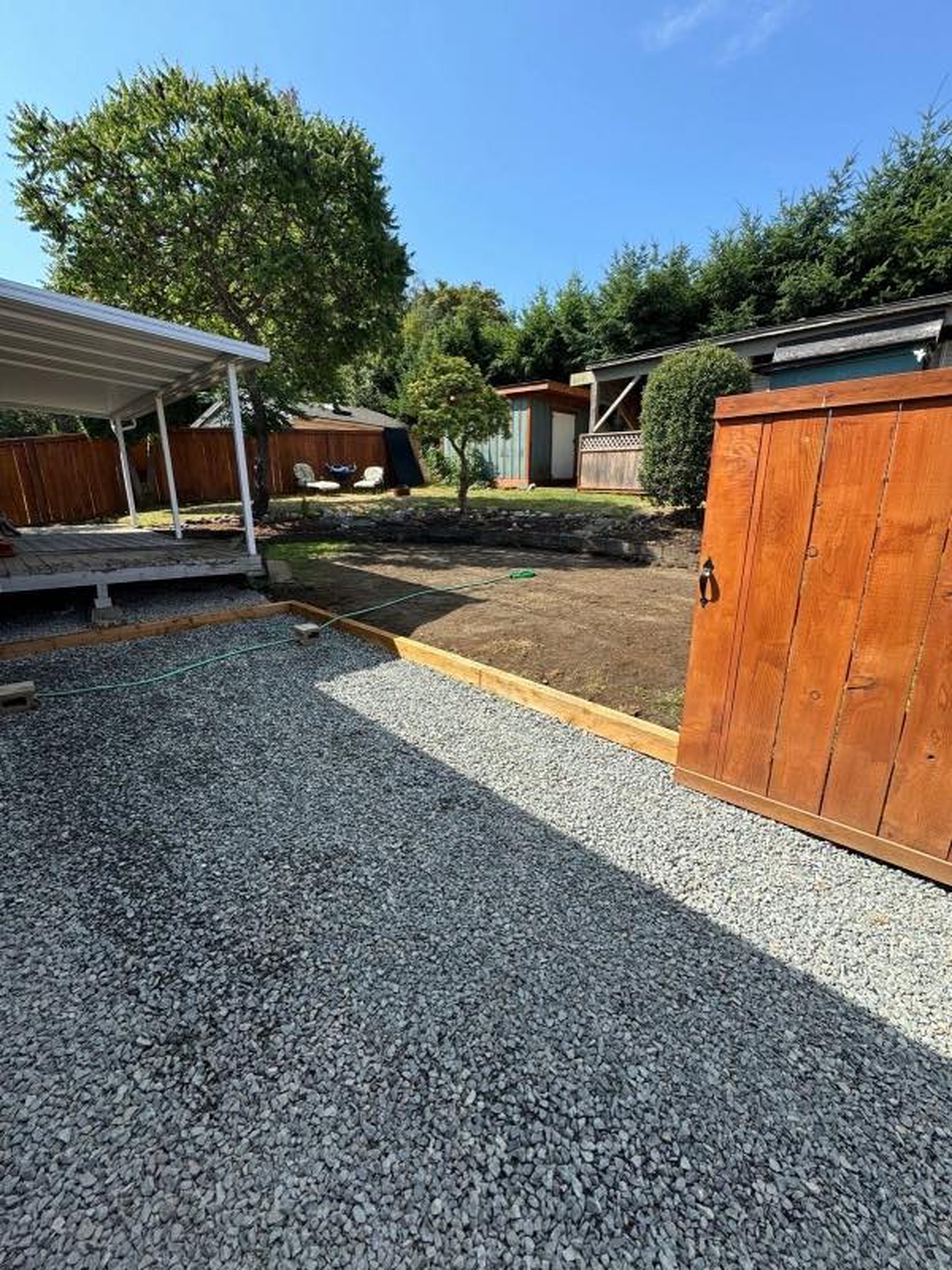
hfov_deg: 85.7
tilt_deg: -14.2
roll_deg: -0.3
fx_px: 513
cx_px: 476
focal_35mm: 14
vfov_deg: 102.1
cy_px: 635
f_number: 2.2
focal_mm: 2.22
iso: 50
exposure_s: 1/849
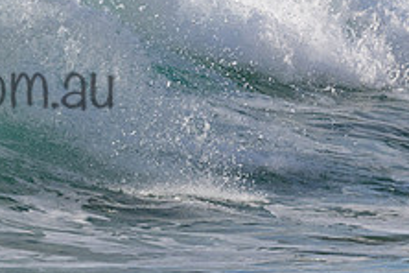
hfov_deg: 1.8
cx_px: -81
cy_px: 65
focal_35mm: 1175
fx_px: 13348
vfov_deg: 1.2
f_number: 11
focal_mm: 450
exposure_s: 1/2000
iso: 1100
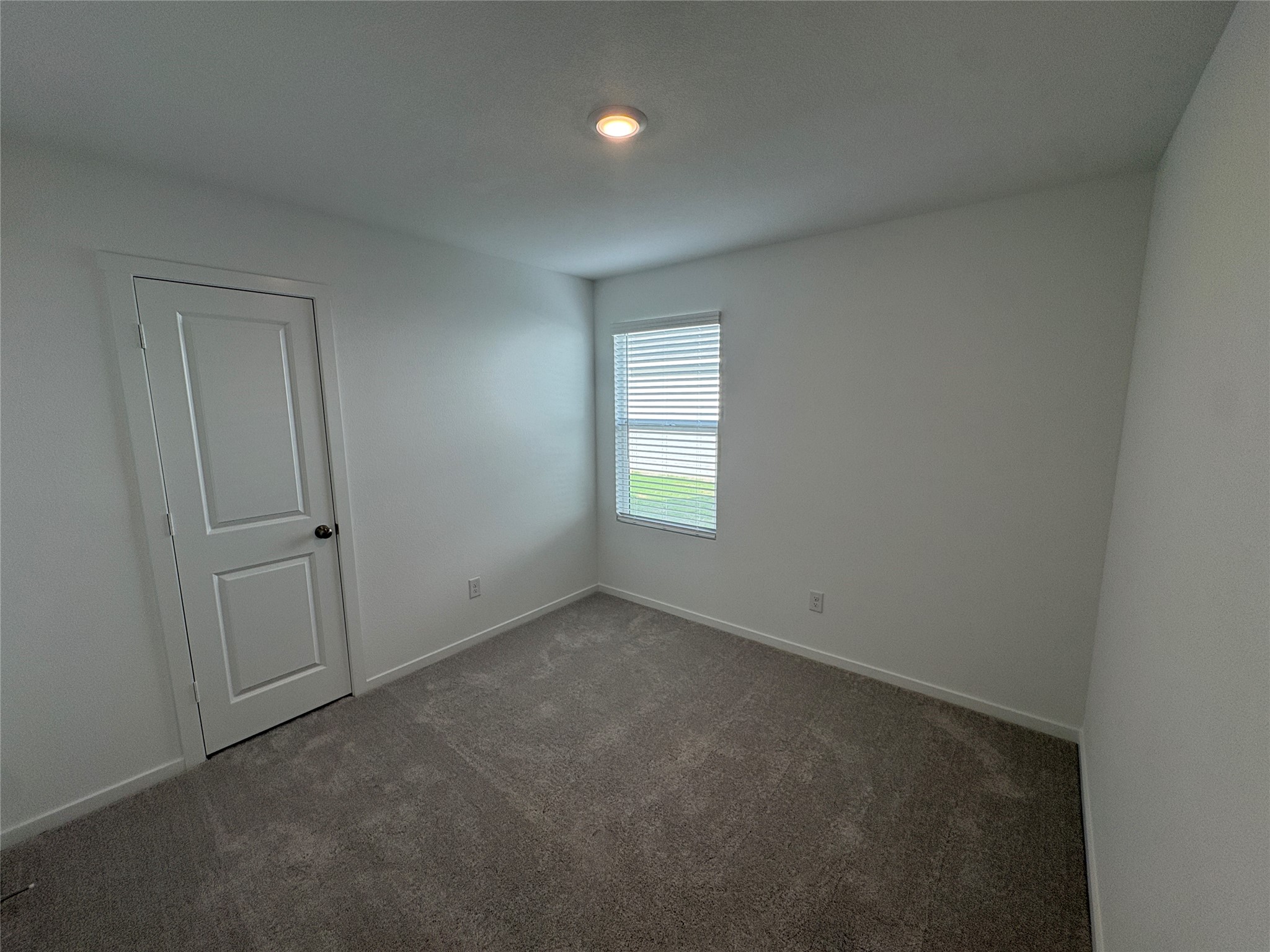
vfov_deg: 85.7
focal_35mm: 14
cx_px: 635
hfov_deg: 102.1
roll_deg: +0.5
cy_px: 476
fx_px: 514
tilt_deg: -8.7
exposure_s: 1/148
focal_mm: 2.22
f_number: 2.2
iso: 64
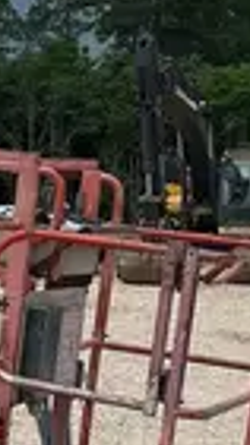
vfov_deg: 14.6
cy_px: 226
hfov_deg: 7.4
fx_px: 1738
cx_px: -472
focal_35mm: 147
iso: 50
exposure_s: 1/3745
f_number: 1.6
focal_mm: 5.1
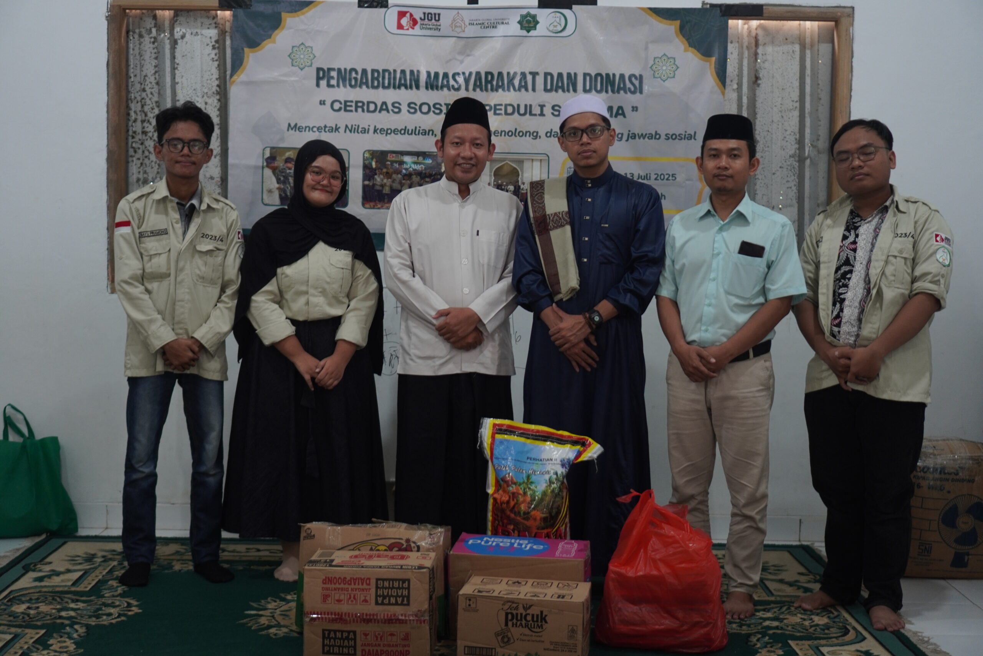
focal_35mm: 52
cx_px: 492
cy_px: 328
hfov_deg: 37.8
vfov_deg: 25.8
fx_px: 1434
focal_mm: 35
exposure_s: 1/125
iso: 320
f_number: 2
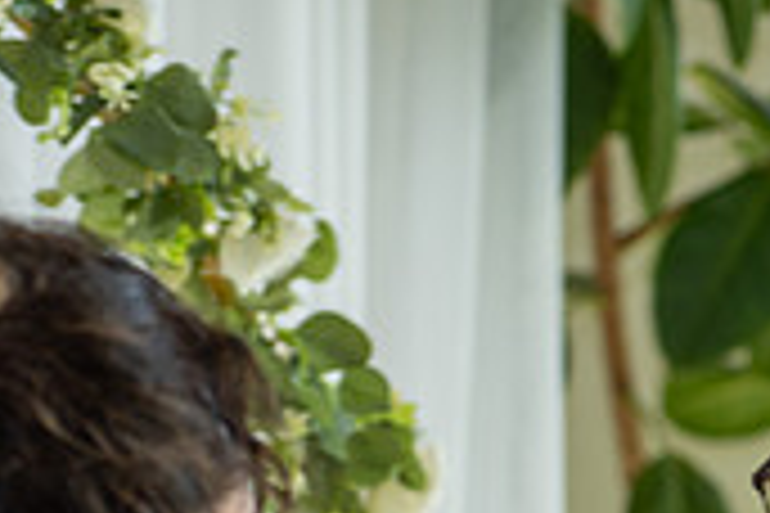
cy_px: 821
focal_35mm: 292
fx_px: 6245
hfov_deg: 7.0
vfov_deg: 4.7
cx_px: 725
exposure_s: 1/160
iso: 125
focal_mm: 86
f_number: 4
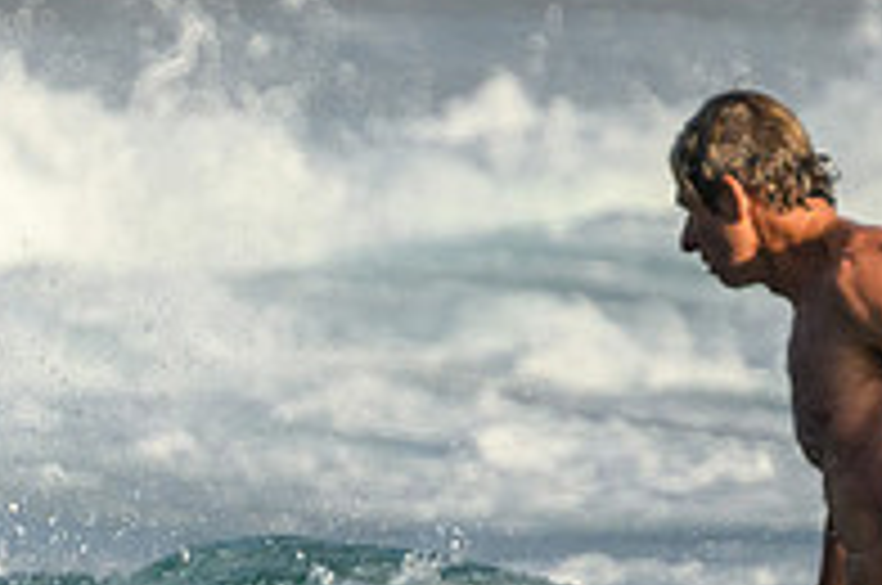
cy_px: 892
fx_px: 72621
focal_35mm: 2969
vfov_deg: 0.5
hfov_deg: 0.7
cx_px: -21
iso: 2000
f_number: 11
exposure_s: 1/2000
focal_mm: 800
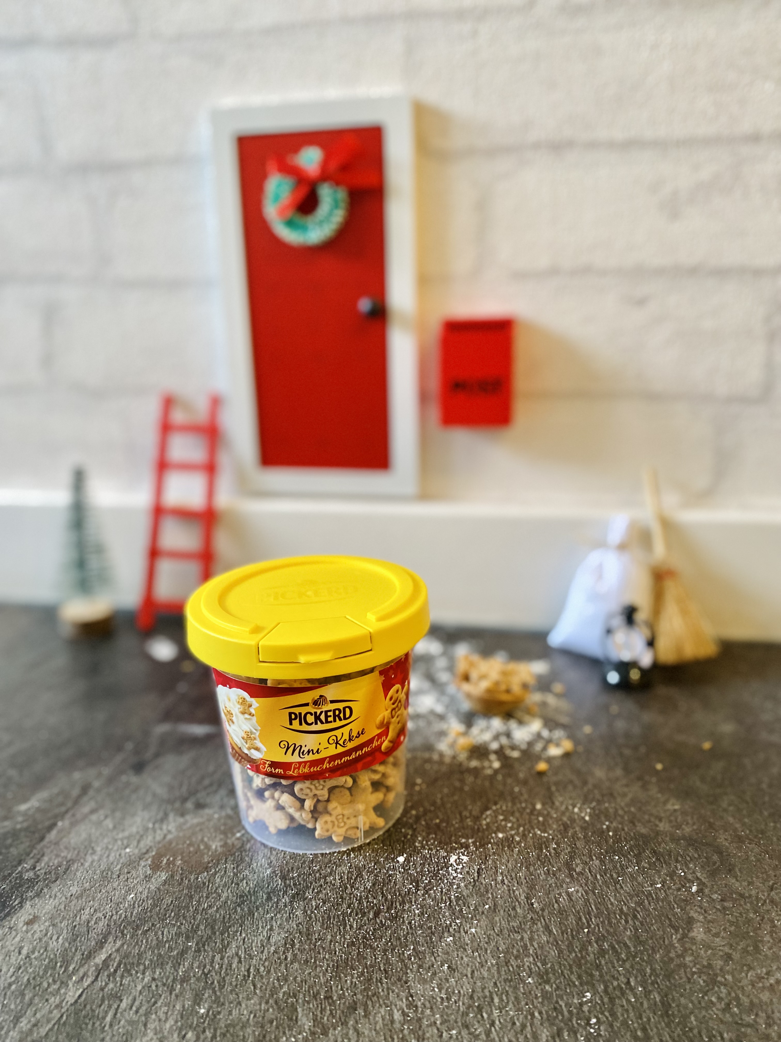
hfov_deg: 53.1
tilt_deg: -15.1
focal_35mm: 26
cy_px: 521
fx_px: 782
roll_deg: +0.7
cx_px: 390
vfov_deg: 67.3
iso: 320
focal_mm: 4.25
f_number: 1.8
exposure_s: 1/50
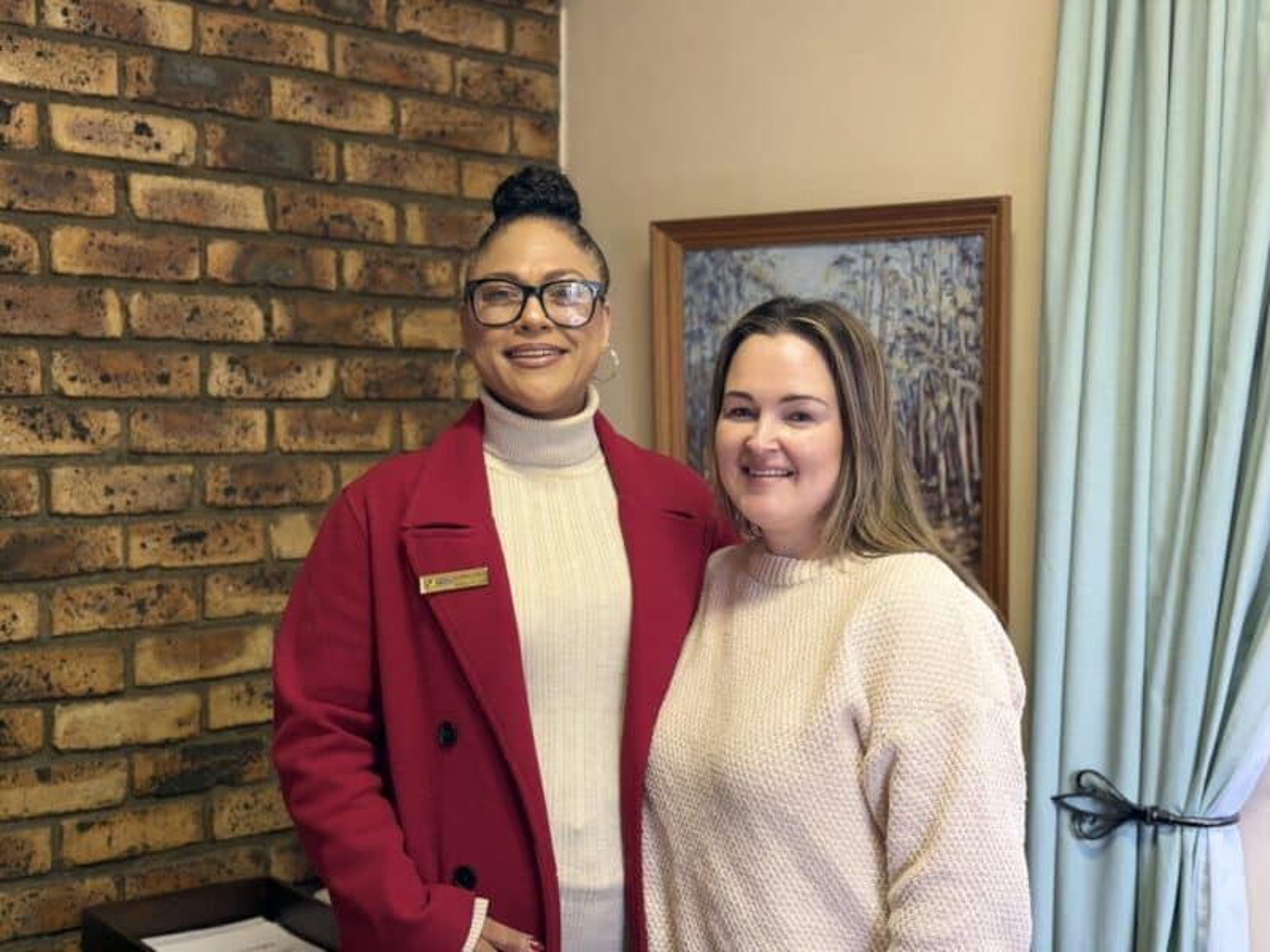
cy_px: 476
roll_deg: +0.2
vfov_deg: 30.3
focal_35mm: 48
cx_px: 635
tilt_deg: -2.3
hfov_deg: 39.7
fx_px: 1761
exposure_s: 1/33
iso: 250
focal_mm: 6.76
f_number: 1.78
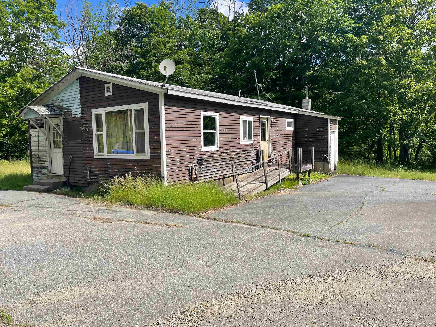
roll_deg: +1.8
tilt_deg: -3.8
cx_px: 218
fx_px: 327
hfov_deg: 67.3
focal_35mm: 26
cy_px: 164
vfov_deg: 53.1
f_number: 1.6
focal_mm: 4.2
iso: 32
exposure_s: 1/2959
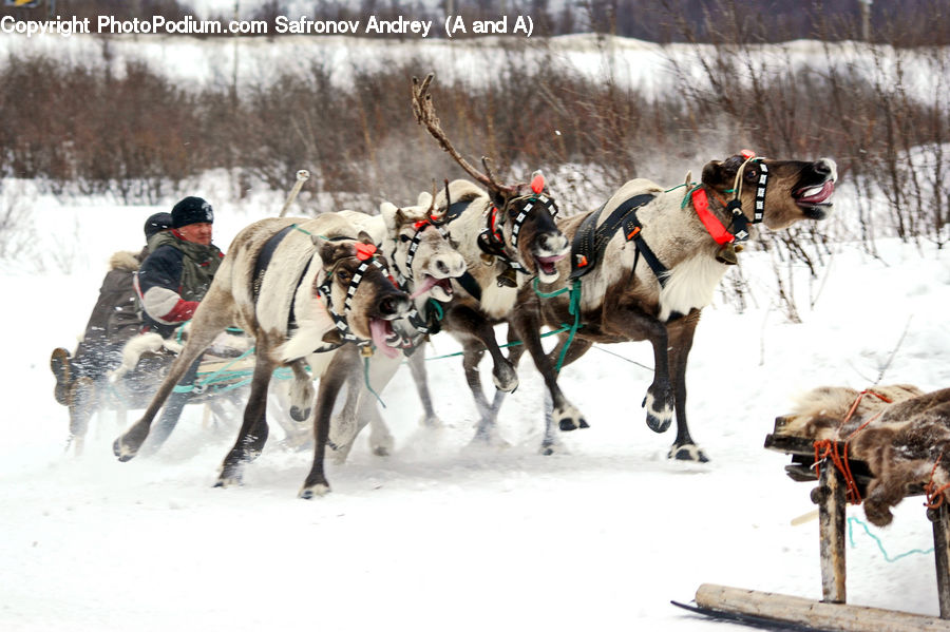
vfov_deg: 9.1
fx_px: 3956
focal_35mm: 150
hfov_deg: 13.7
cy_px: 316
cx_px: 475
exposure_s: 1/320
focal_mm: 100
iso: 125
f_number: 4.5
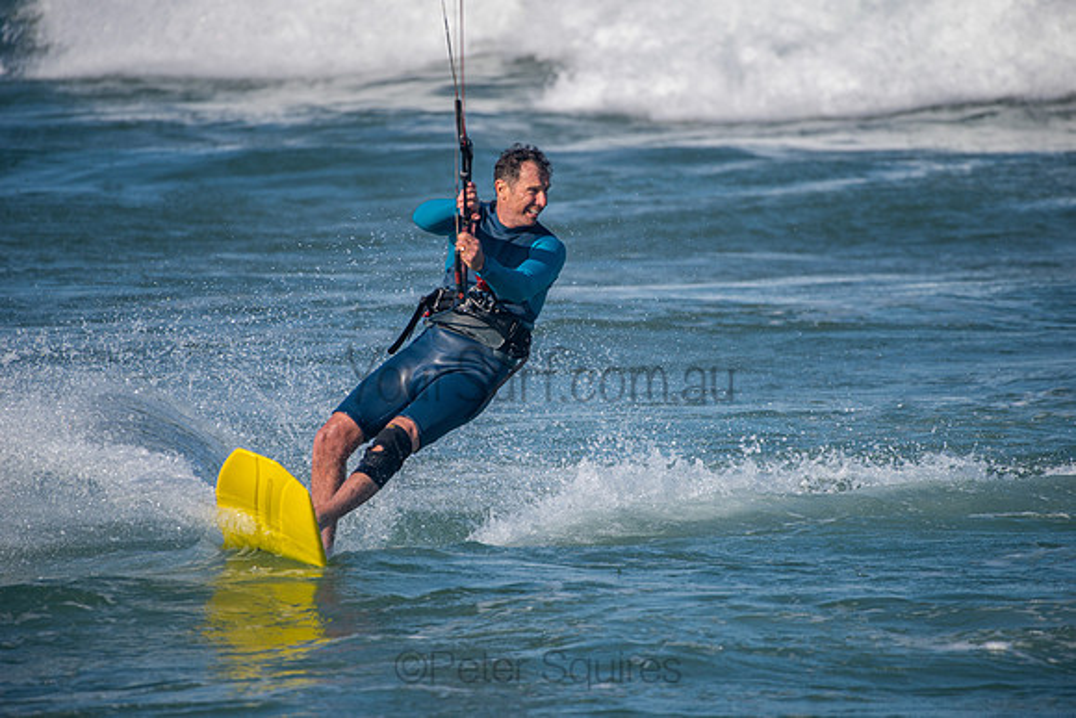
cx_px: 538
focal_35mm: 500
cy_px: 359
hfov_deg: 4.1
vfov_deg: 2.8
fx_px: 14947
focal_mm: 500
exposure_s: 1/2000
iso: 110
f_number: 5.6
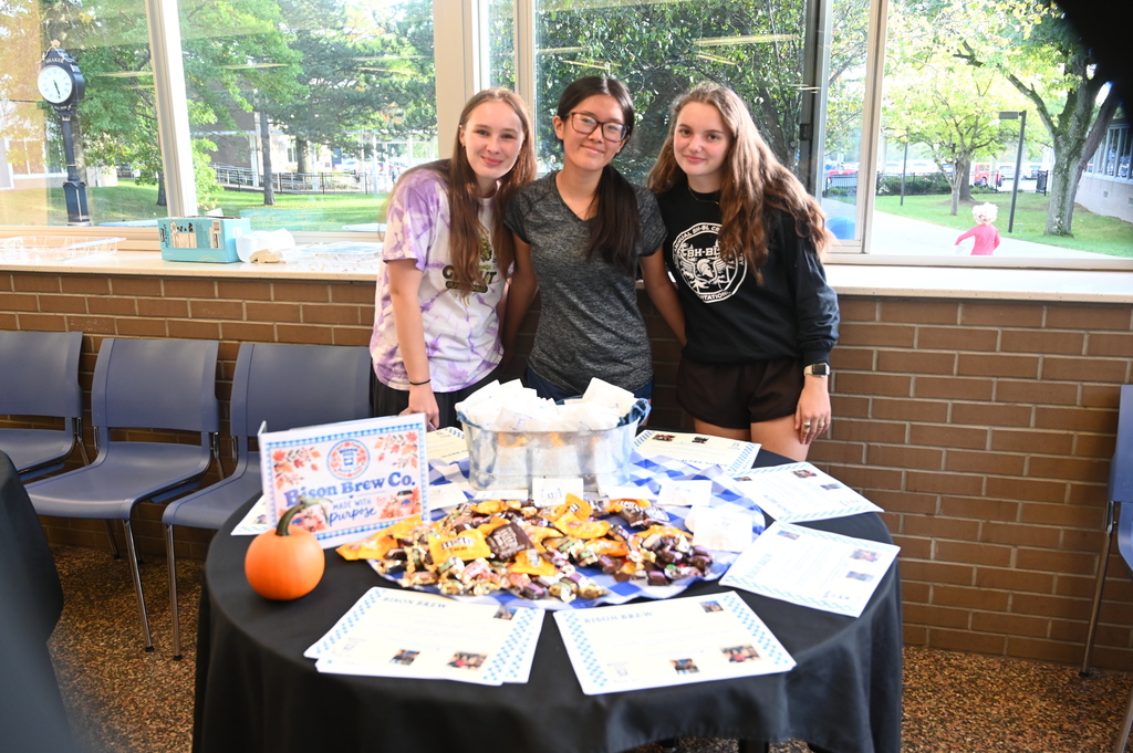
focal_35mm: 30
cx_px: 566
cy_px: 376
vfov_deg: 43.5
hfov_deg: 62.0
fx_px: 943
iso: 1250
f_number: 4
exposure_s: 1/125
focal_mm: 30
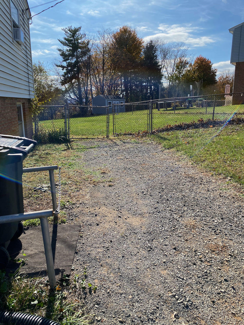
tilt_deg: -10.0
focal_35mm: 26
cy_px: 162
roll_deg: -1.3
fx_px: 244
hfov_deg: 53.1
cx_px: 122
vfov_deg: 67.3
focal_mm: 4.25
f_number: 1.8
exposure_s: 1/2183
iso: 32
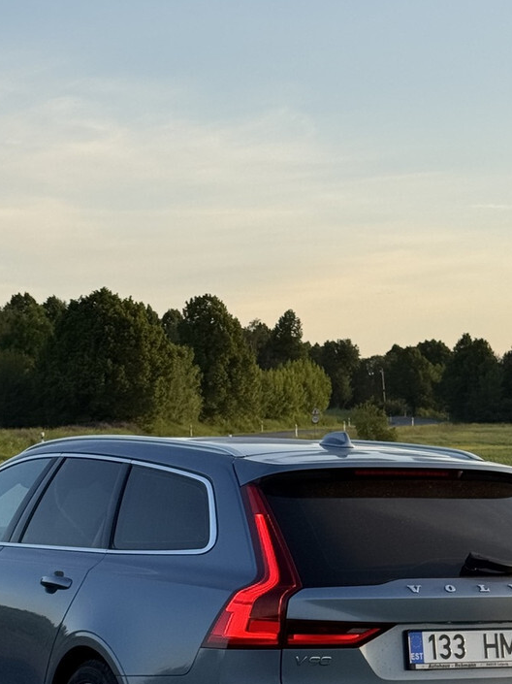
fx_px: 2152
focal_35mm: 109
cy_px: 286
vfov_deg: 18.0
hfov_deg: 13.6
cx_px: 243
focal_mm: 6.76
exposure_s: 1/1818
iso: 64
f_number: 1.78
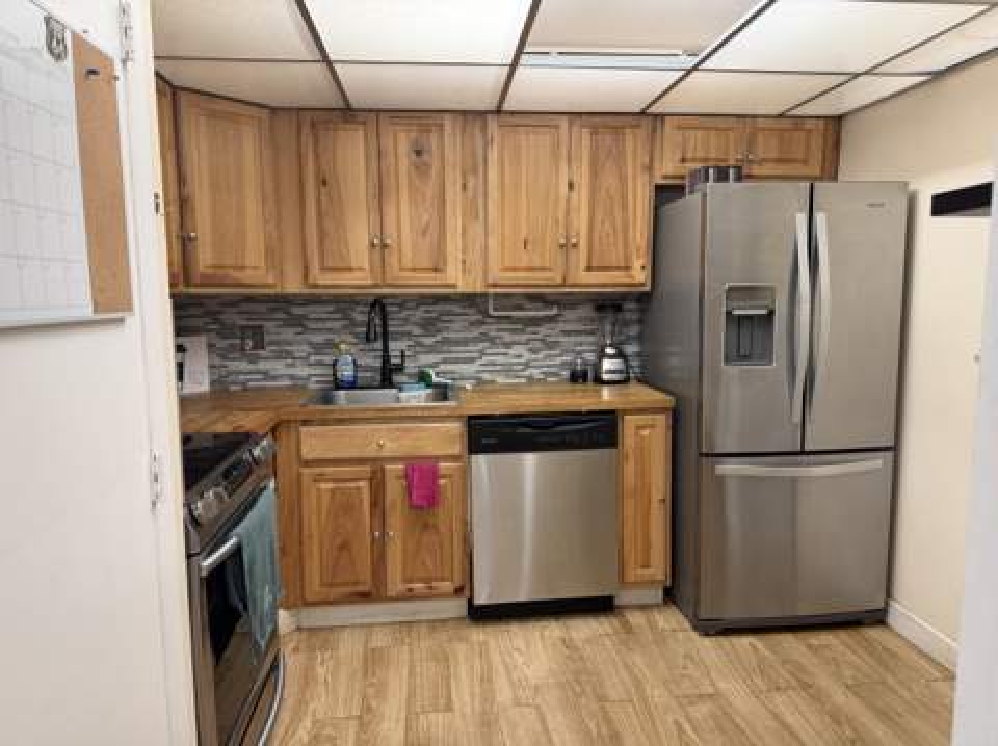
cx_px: 499
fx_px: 691
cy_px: 373
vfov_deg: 56.7
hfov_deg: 71.7
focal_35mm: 24
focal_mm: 6.76
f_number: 1.78
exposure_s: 1/60
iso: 160
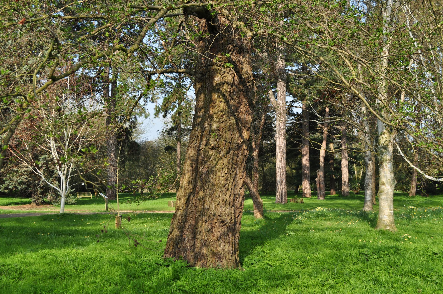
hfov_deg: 46.5
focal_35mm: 42
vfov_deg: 31.8
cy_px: 147
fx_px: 516
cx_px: 222
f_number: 8
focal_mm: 28
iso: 200
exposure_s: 1/320
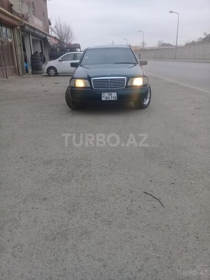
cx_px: 105
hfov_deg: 45.4
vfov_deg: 58.4
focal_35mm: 31
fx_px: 251
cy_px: 140
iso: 50
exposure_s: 1/427
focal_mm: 3.3
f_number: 2.2
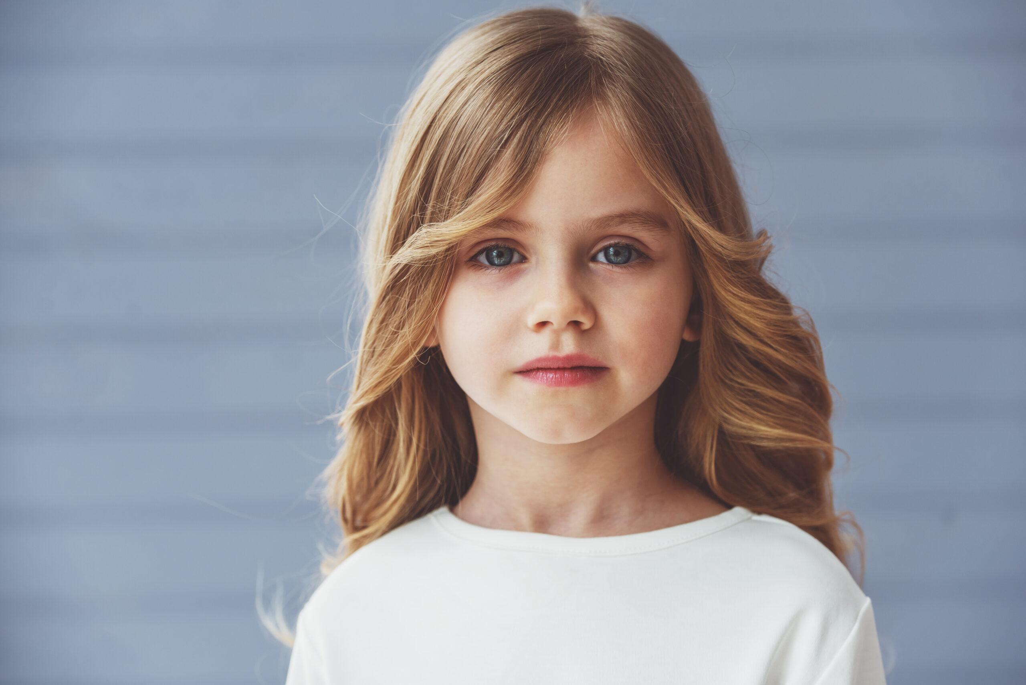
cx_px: 513
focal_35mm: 78
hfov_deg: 26.0
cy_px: 342
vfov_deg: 17.5
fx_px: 2224
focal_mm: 78
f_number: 4.5
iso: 320
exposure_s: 1/160
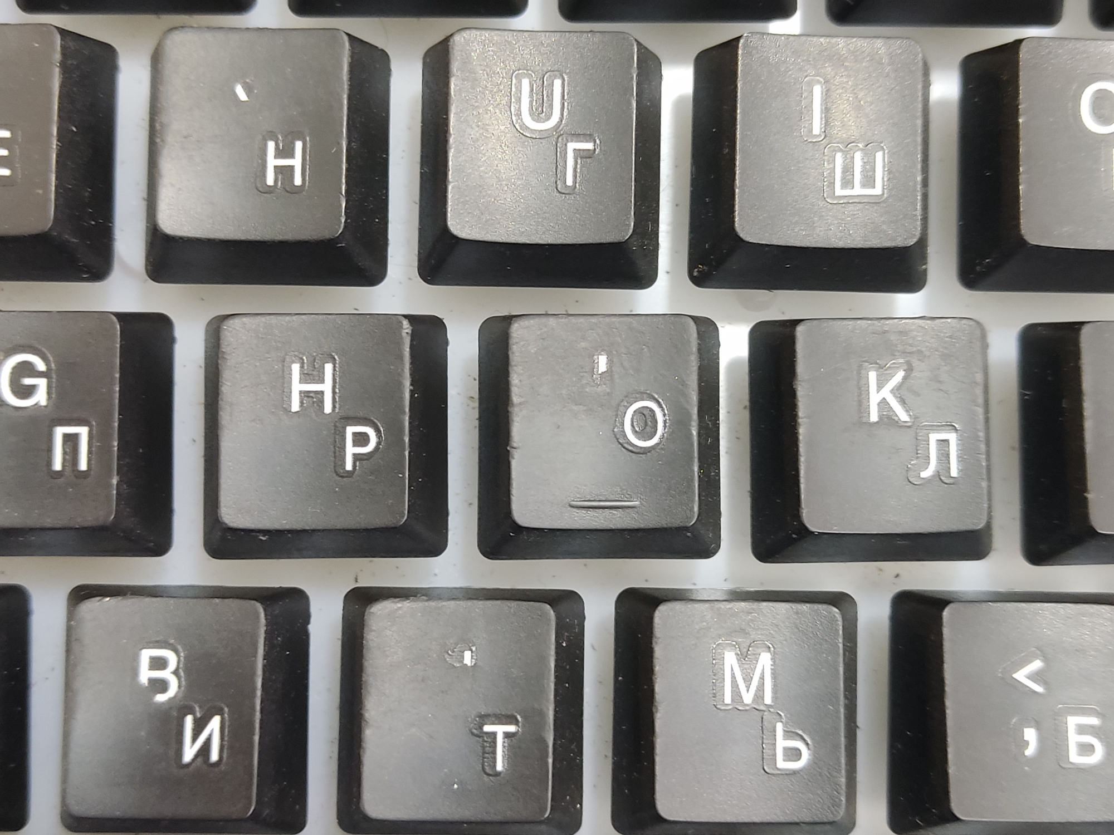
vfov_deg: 30.3
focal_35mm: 48
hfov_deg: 39.7
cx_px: 557
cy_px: 418
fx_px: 1545
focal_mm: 4.71
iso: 477
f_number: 1.79
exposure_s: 1/30
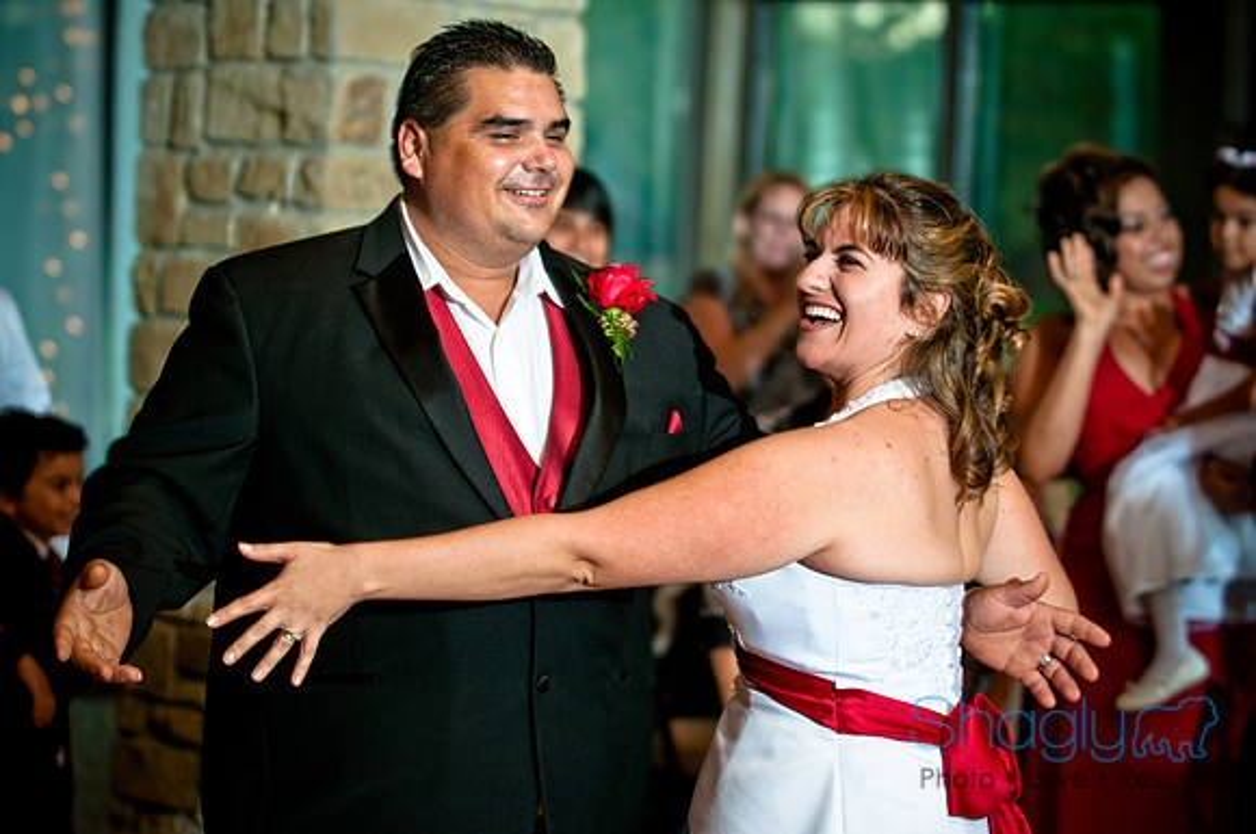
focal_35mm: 120
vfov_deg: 11.4
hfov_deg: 17.1
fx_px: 4181
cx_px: 628
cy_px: 417
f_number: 2.8
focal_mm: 80
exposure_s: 1/125
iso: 400
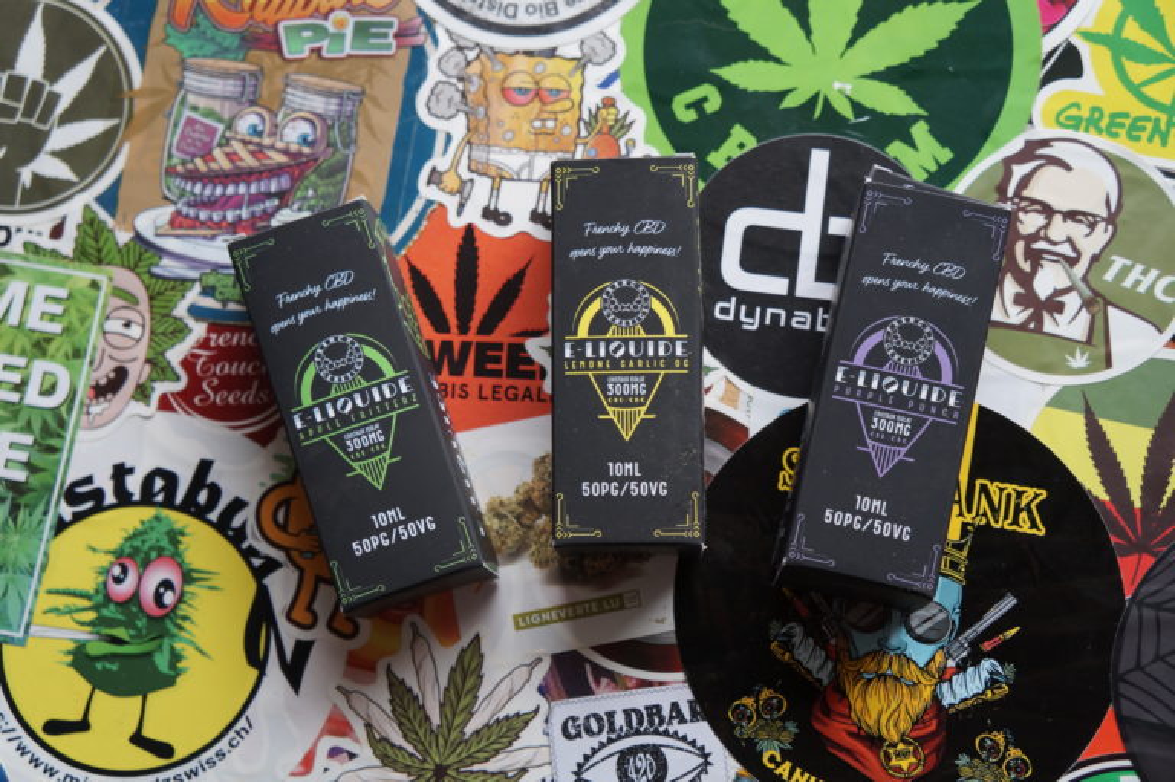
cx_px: 588
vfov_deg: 29.8
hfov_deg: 43.6
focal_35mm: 45
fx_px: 1468
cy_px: 391
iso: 400
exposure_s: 1/100
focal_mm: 30
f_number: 5
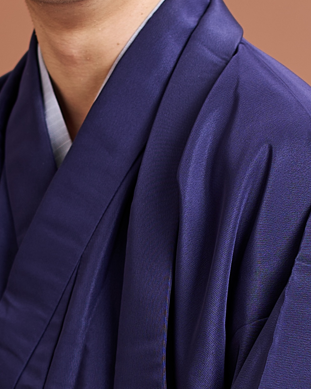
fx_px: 2980
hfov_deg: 6.0
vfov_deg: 7.4
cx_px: 45
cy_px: 386
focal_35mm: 259
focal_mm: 50
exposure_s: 1/125
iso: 32
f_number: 1.8
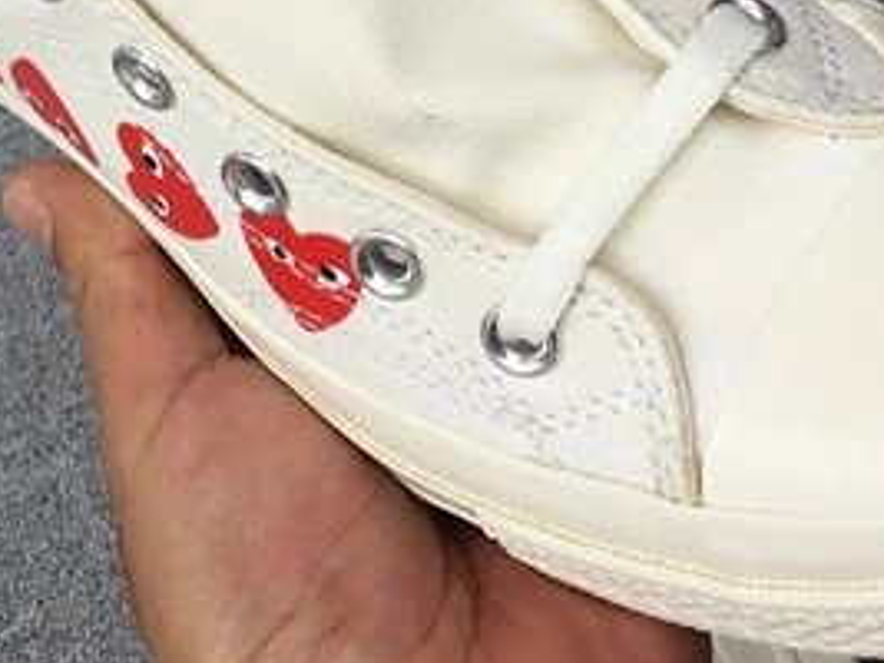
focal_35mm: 93
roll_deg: +28.0
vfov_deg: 15.6
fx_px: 2374
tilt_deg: -36.5
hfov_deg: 21.0
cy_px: 3
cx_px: 242
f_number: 2.4
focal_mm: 3.3
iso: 25
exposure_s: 1/155
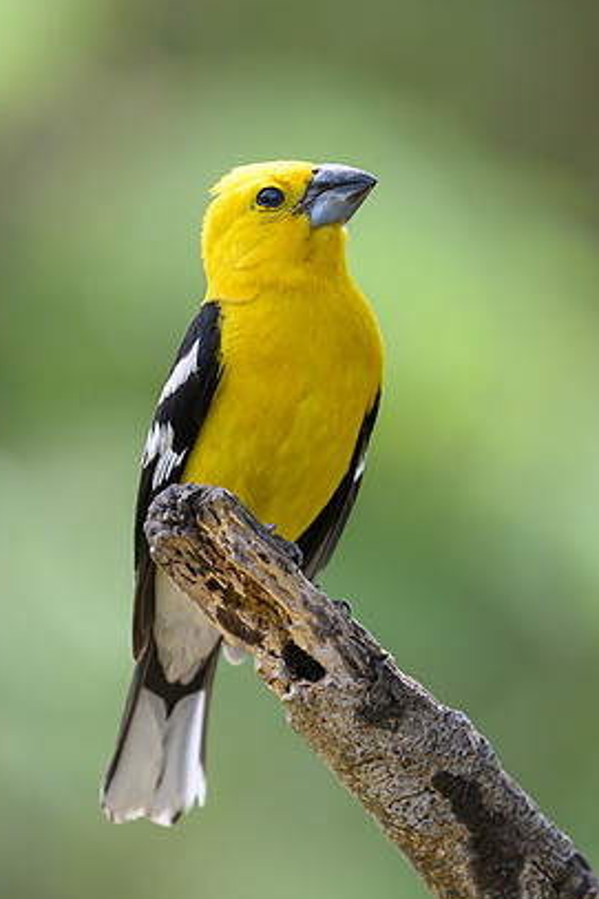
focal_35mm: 1204
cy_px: 370
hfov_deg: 1.1
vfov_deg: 1.7
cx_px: 400
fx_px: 30073
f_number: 4
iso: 450
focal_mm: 560
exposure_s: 1/1250
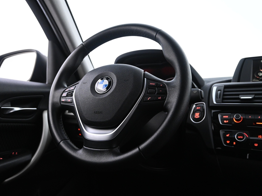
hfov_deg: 56.3
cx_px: 118
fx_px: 244
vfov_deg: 43.8
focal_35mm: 32
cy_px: 100
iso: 2500
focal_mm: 19.5
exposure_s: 1/20
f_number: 3.8
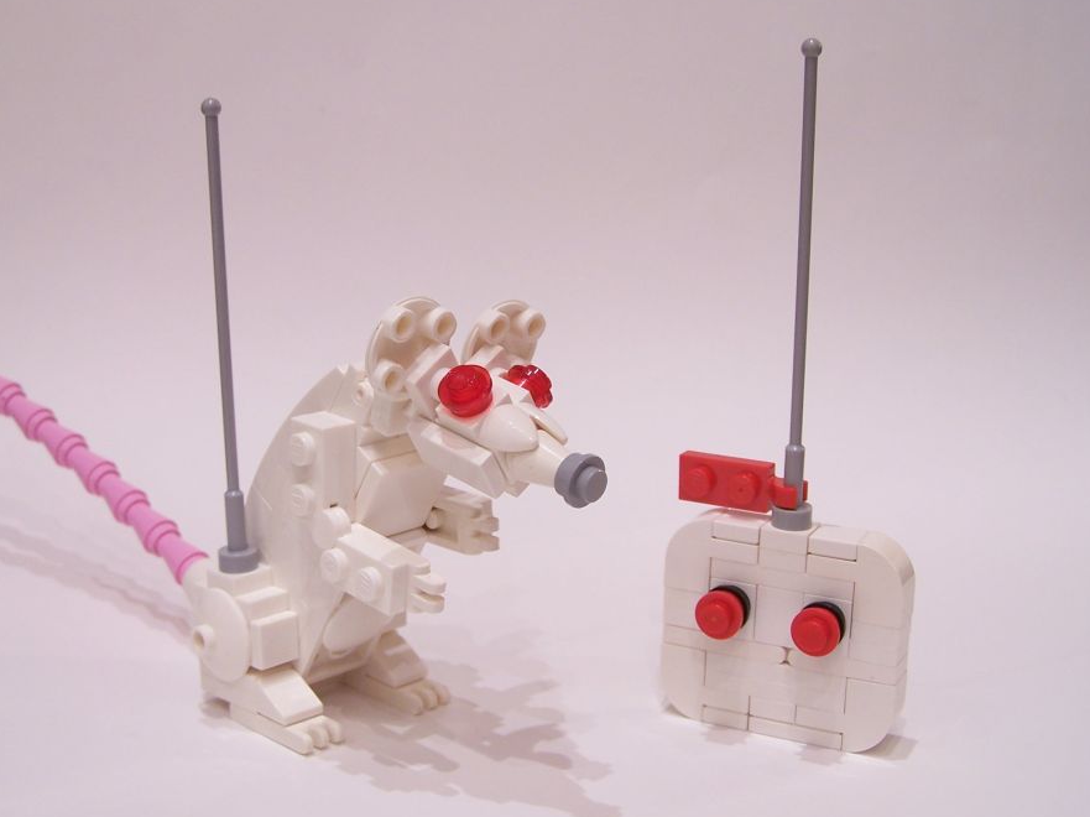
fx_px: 1574
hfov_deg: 38.1
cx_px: 470
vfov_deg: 29.1
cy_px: 399
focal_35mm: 50
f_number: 3.2
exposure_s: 1/3
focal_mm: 7.1
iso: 80
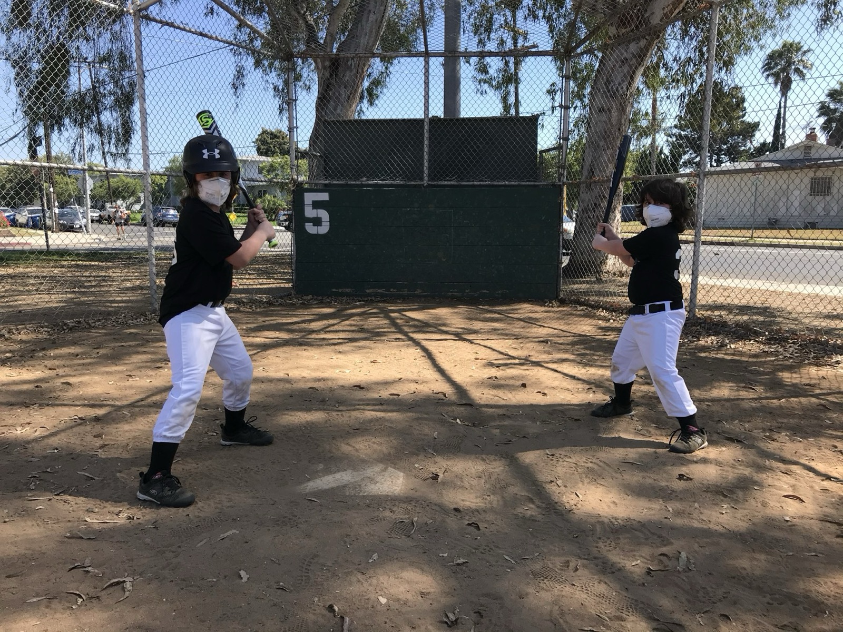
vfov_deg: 49.7
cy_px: 316
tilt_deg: -9.5
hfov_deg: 63.4
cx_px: 422
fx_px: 682
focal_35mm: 28
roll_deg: -0.3
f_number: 1.8
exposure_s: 1/1030
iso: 20
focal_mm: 3.99
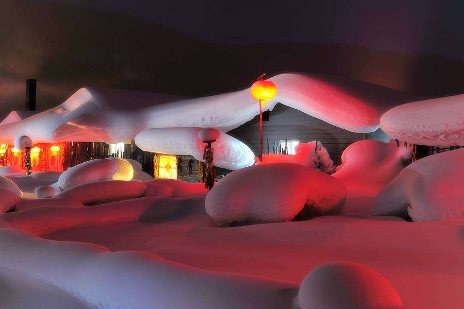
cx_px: 232
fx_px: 490
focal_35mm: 38
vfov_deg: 35.1
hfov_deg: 50.7
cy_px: 154
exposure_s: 30
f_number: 6.3
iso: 160
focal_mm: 38
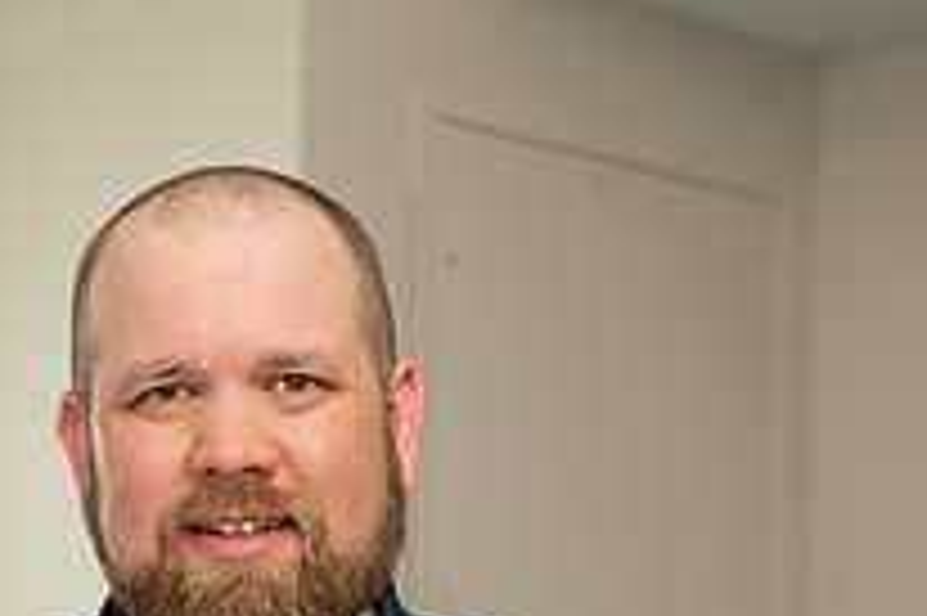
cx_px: 122
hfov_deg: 15.0
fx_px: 3499
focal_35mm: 136
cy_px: 899
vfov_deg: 9.8
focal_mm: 43
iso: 500
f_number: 2.8
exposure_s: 1/100
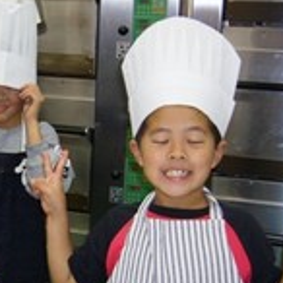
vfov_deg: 23.4
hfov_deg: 22.6
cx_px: 16
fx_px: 684
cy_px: 146
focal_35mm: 74
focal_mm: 5.8
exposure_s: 1/60
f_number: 2.8
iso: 100
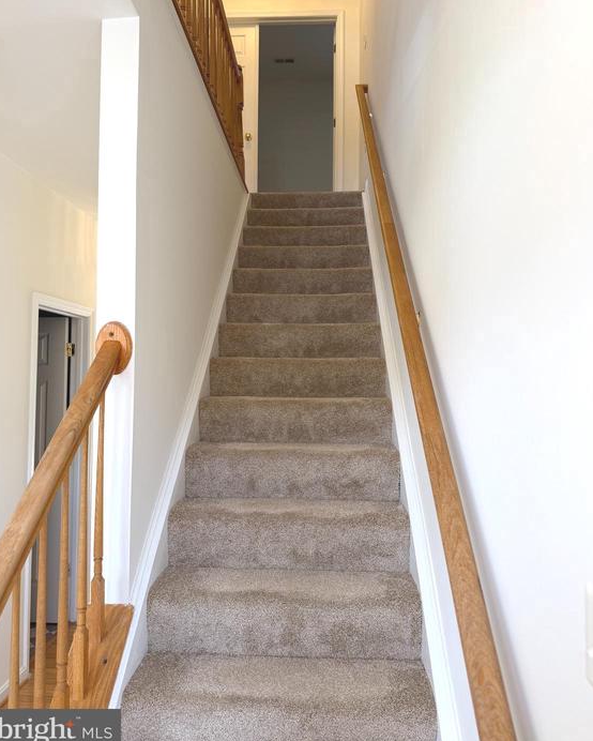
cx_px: 295
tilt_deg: +3.4
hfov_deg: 55.0
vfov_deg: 65.9
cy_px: 342
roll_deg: +0.5
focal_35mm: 26
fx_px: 570
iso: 64
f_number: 1.78
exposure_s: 1/120
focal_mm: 6.76
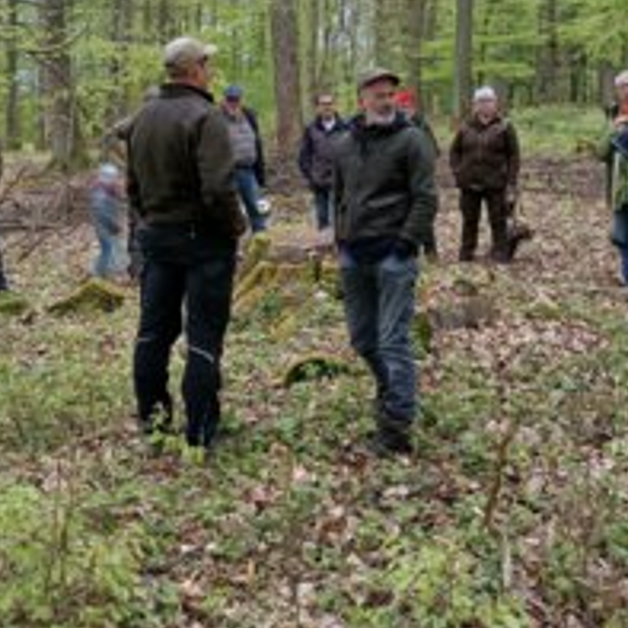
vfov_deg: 38.2
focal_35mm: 43
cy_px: 156
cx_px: 281
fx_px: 883
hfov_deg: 39.1
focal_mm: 5.31
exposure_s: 1/100
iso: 106
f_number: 1.7
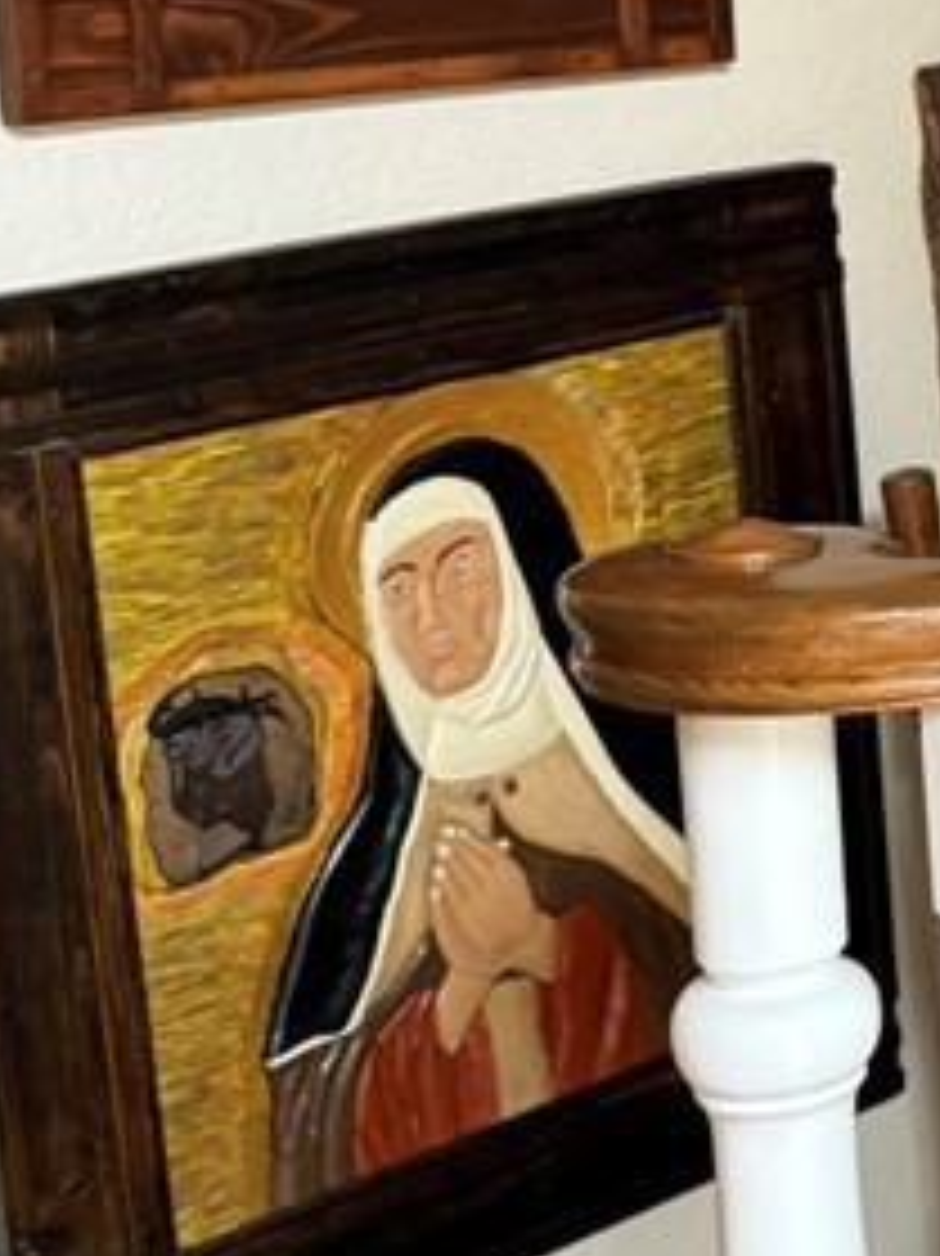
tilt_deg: -4.6
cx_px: 1606
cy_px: 342
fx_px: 3189
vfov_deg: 22.1
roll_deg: +1.4
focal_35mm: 88
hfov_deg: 14.9
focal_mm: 6.76
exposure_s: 1/60
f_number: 1.78
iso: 400
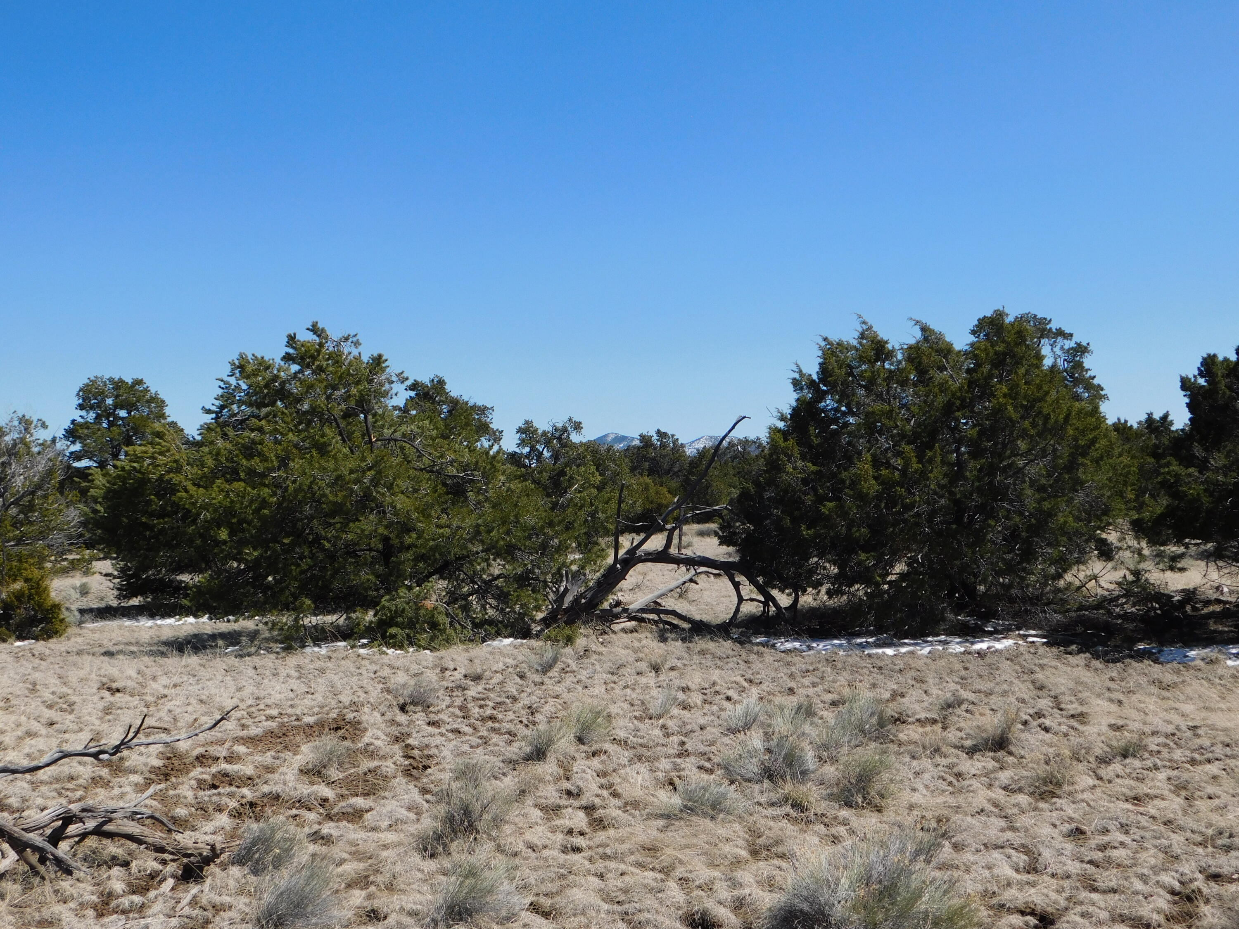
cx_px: 620
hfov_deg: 46.8
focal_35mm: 40
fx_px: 1432
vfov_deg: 36.0
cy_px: 464
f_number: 7.2
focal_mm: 7.1
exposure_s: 1/400
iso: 125
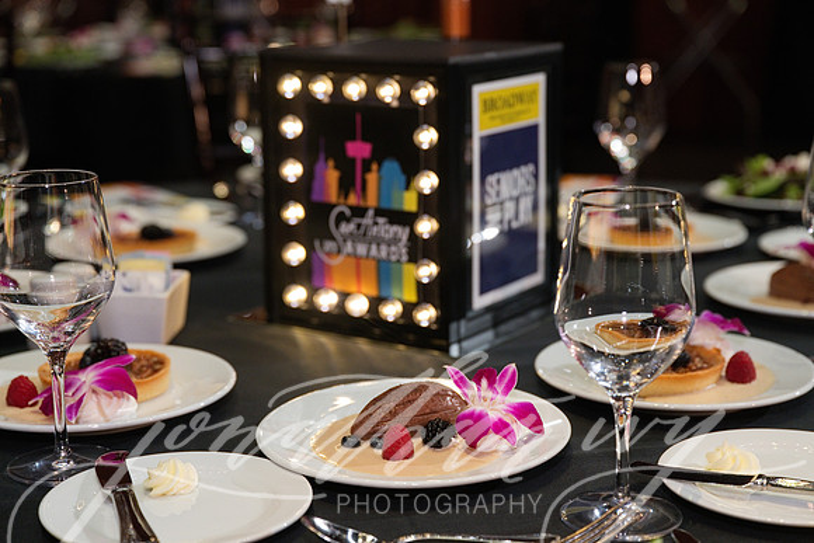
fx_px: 1380
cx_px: 407
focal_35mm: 61
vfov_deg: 22.3
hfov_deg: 32.9
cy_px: 272
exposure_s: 1/200
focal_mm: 61
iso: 1600
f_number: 4
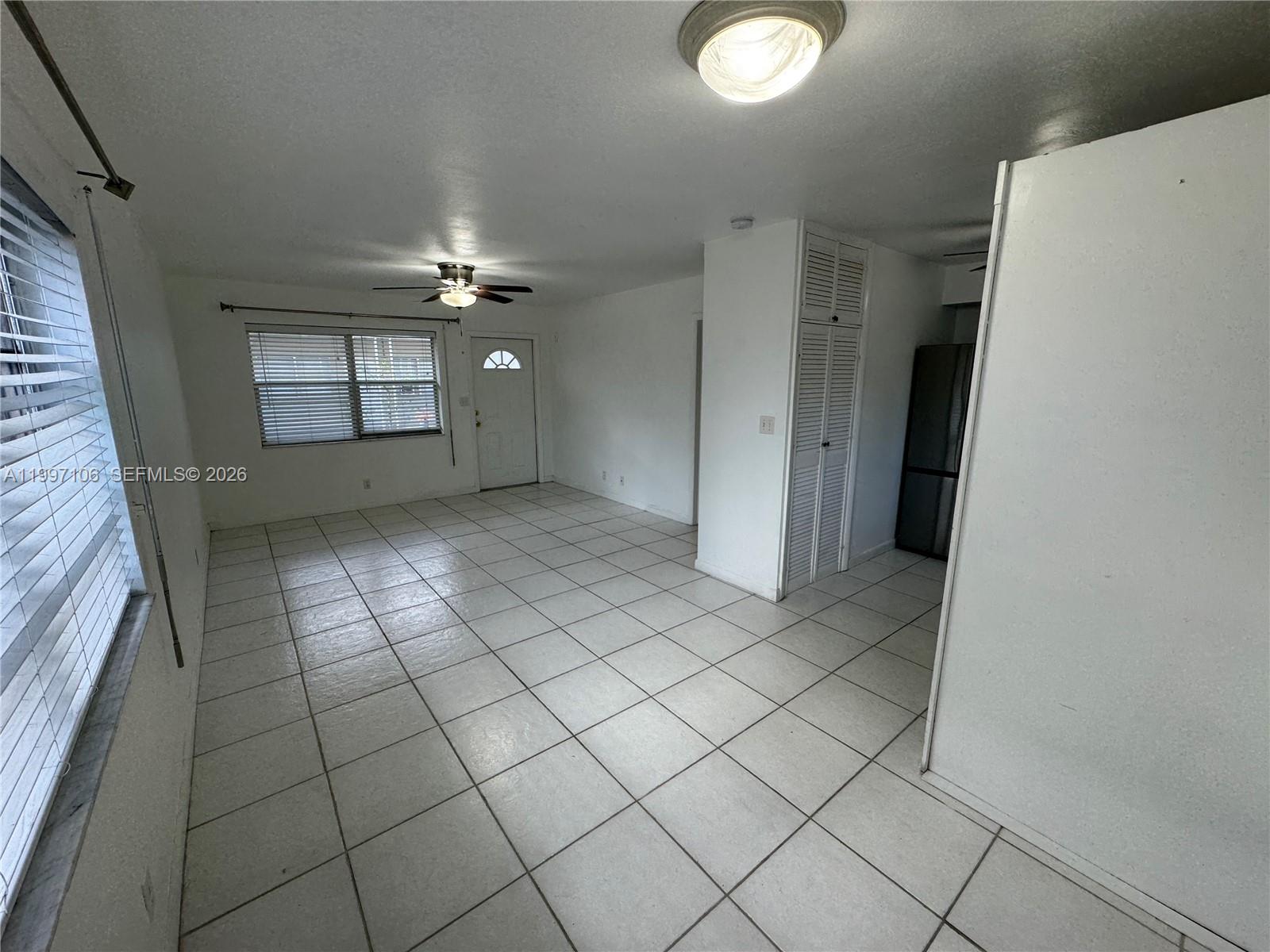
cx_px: 635
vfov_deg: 85.7
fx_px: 514
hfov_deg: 102.1
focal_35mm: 14
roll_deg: -0.1
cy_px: 476
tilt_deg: -12.2
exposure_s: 1/120
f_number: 2.2
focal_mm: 2.22
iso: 64
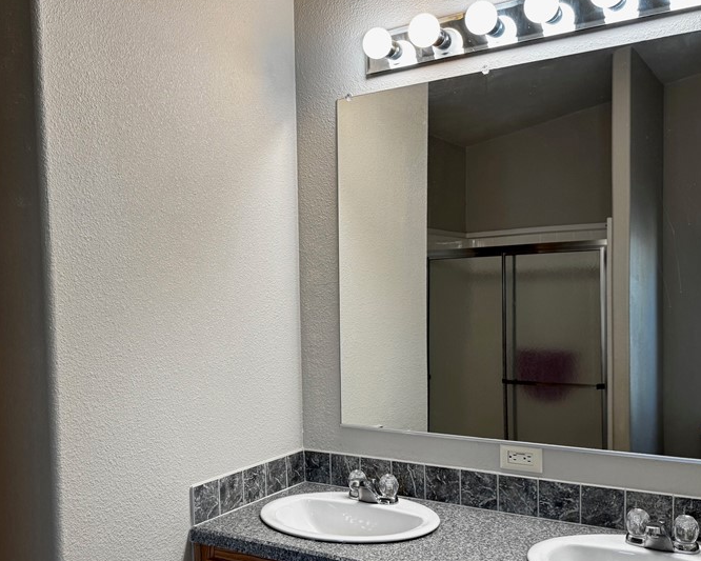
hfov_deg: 50.1
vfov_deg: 41.0
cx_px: 293
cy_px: 340
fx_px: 747
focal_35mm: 36
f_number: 1.78
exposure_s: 1/120
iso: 125
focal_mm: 6.76
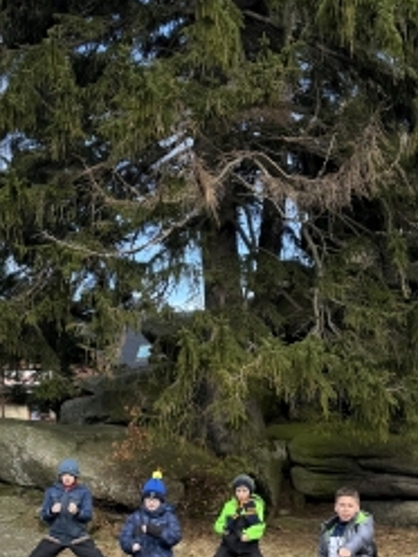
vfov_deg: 32.0
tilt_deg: +0.0
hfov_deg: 25.2
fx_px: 934
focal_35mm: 58
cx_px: 240
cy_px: 474
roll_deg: +0.6
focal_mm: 6.86
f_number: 1.78
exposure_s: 1/1151
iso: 80
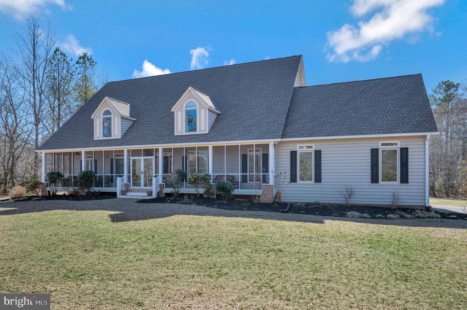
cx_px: 234
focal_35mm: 22
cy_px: 155
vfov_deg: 57.1
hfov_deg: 78.6
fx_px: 285
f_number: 6.3
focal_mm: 22
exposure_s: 1/320
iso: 100
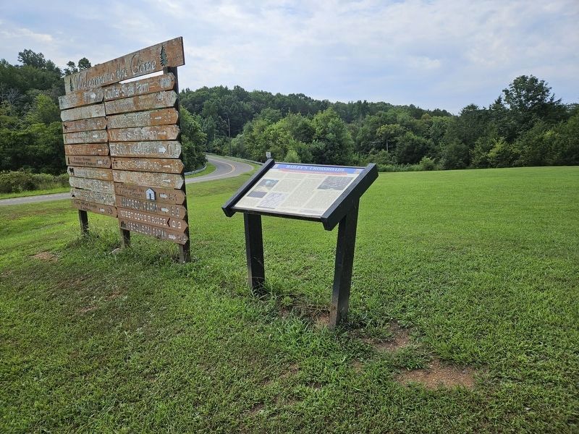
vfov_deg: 58.9
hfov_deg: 73.9
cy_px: 217
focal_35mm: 23
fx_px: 385
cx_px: 290
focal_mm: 5.4
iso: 25
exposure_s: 1/1884
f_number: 1.8
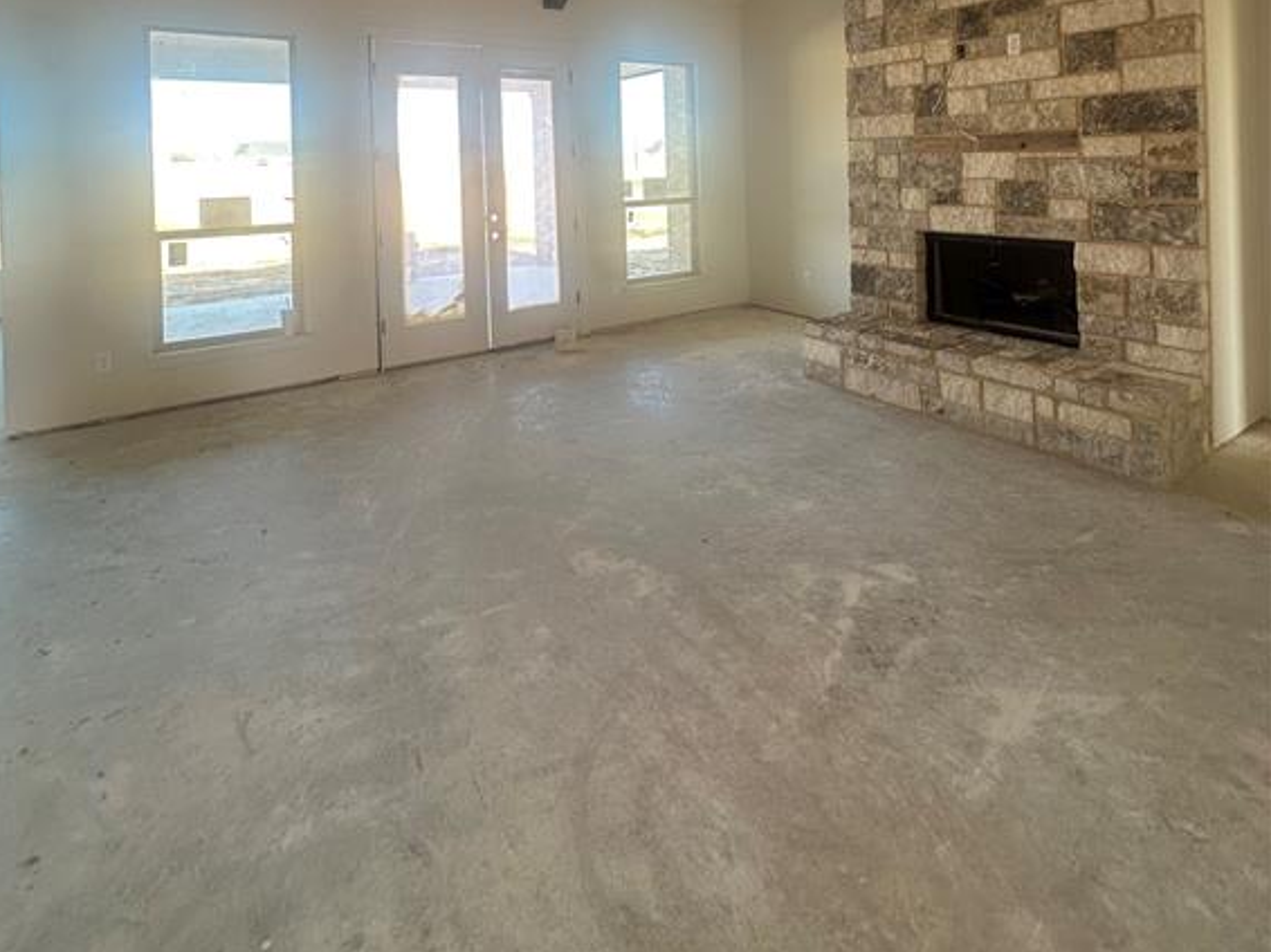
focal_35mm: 19
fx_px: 697
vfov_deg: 62.0
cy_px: 171
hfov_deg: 84.7
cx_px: 627
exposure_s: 1/99
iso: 80
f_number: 2.2
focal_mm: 2.22
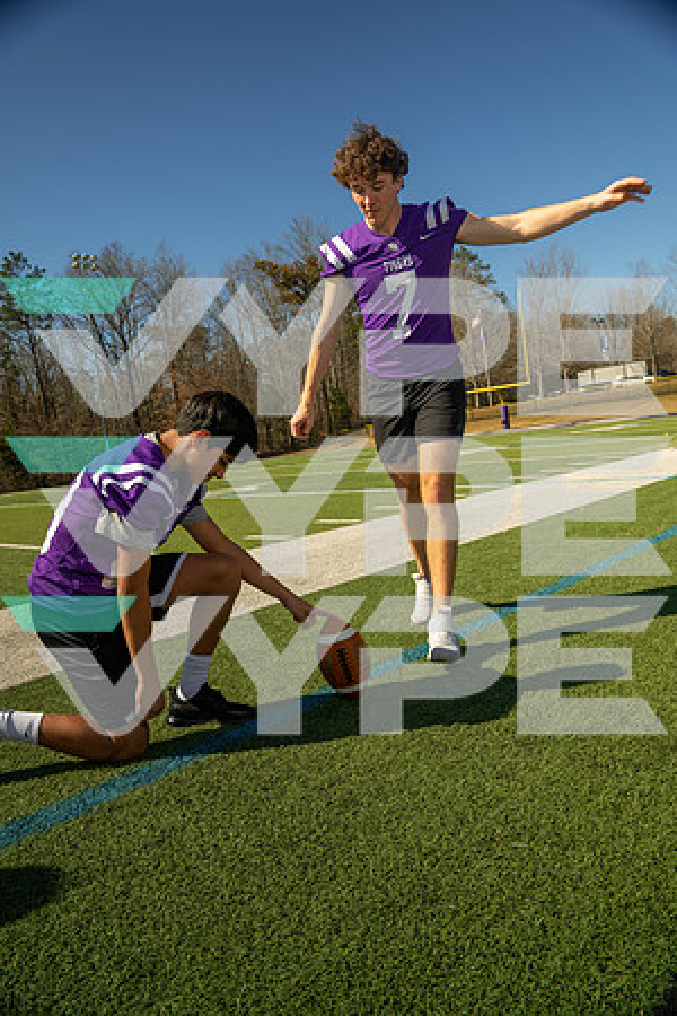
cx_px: 338
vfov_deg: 69.4
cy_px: 508
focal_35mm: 26
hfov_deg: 49.6
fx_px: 733
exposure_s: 1/125
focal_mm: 26
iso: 100
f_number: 5.6
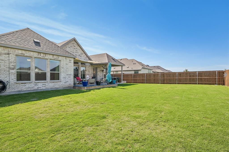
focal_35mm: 18
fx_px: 111
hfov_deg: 91.6
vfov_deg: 68.8
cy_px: 76
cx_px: 114
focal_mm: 17.5
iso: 400
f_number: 8
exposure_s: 1/1000
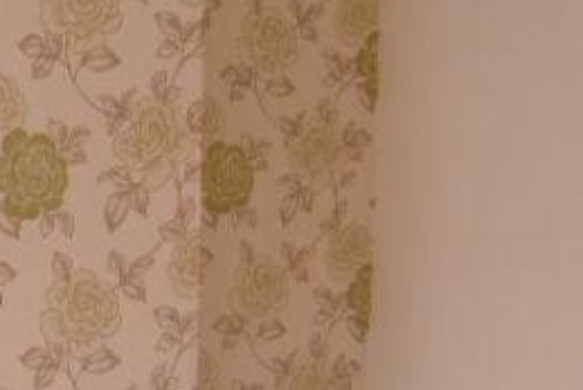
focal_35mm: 82
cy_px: 346
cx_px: 177
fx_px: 1329
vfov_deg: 16.5
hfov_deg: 24.6
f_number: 2.8
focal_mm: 7.4
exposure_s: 1/45
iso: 80
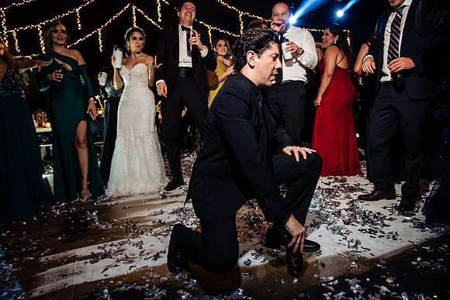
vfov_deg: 53.2
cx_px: 225
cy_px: 150
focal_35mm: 24
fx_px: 300
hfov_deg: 73.7
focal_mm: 24
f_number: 7.1
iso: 2000
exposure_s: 1/30
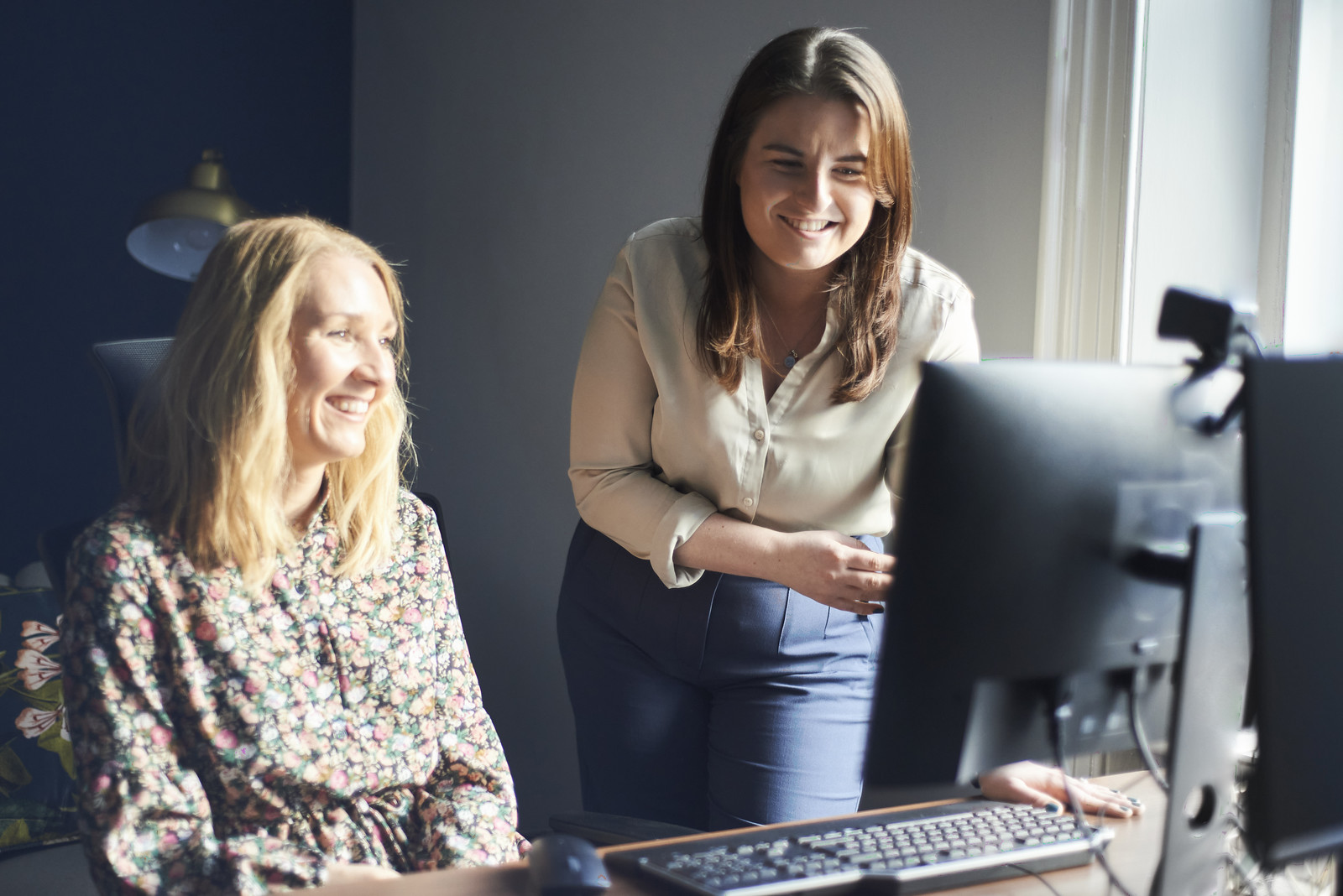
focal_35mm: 50
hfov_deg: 39.6
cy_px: 448
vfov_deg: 27.0
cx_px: 672
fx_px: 1866
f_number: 1.8
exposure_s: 1/250
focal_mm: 50
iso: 800
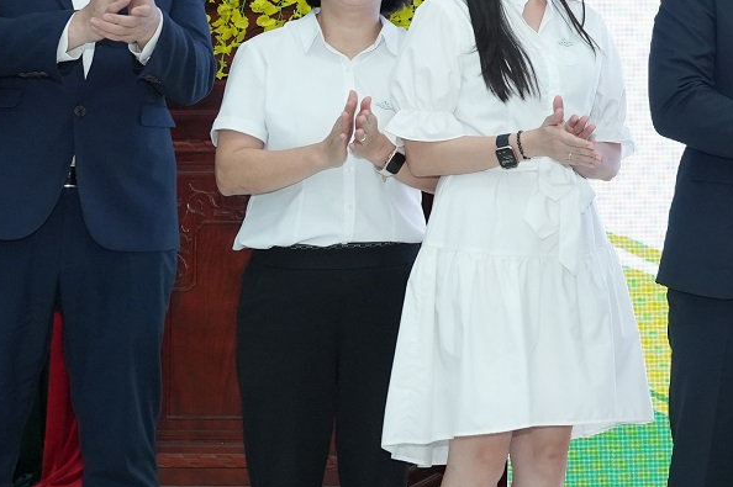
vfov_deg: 13.3
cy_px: -11
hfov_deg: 18.5
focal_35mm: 101
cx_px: 1003
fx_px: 2055
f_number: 4
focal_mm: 30
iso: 1250
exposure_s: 1/200
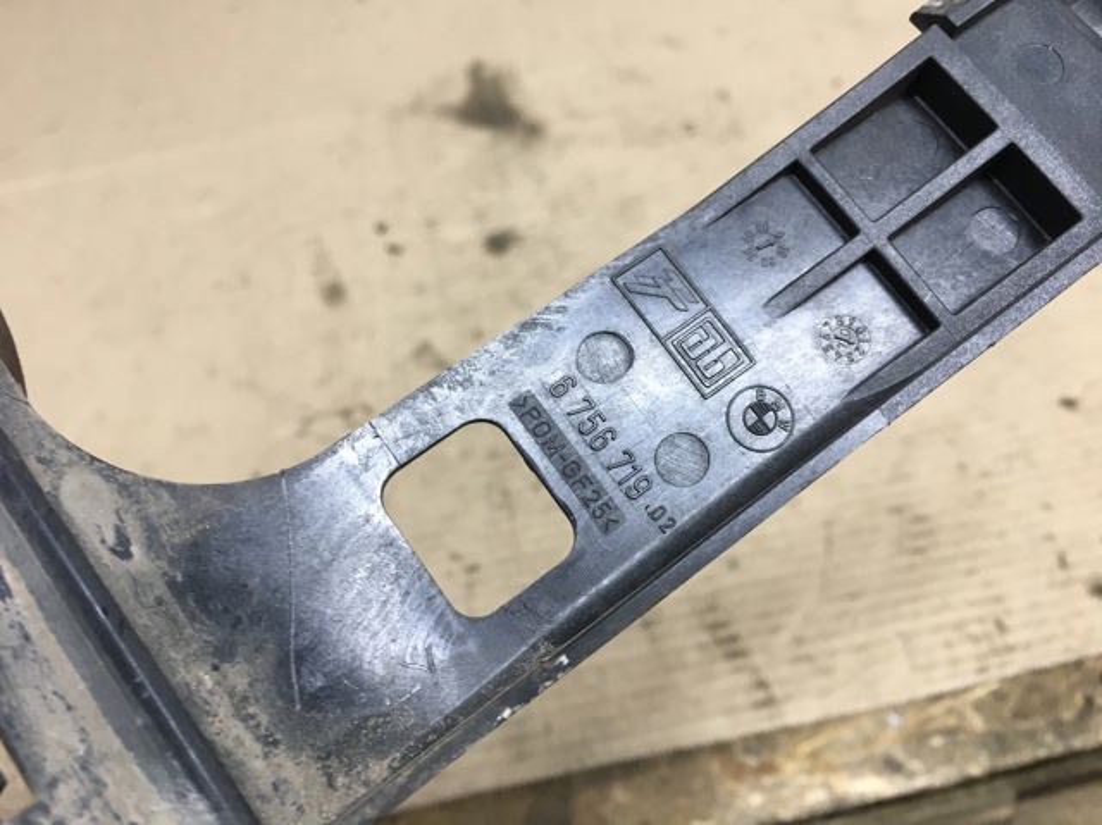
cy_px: 412
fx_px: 923
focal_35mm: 29
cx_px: 551
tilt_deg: -47.6
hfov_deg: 61.7
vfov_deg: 48.2
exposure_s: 1/33
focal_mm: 4.15
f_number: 2.2
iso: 64
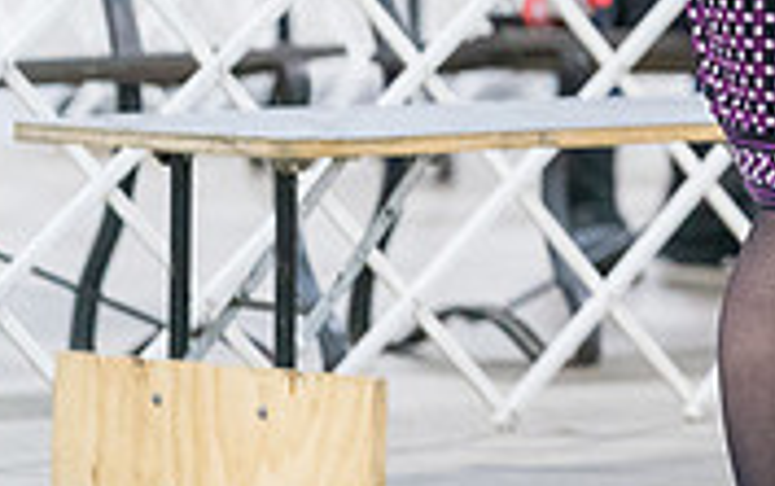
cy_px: -151
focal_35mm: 557
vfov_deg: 2.4
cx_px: 1204
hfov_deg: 3.8
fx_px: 11776
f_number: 2.8
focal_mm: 167
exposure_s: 1/250
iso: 8000
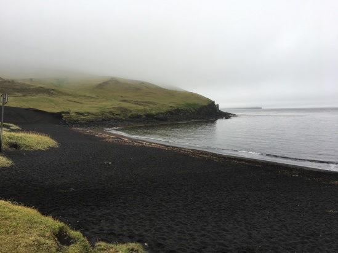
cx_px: 169
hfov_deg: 61.6
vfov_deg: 48.2
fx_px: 283
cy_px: 126
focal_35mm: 29
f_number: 2.2
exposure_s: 1/146
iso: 25
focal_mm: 4.15
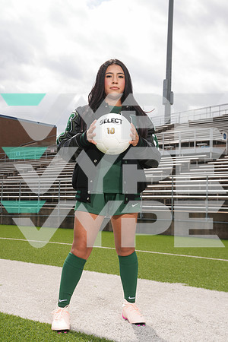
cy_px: 171
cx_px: 114
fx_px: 494
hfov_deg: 26.0
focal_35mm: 52
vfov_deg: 38.2
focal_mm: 52
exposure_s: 1/200
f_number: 9
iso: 125
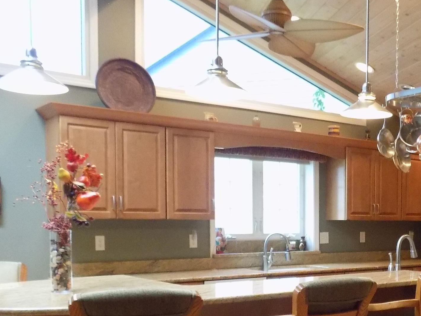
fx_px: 608
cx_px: 342
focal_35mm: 50
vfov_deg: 28.2
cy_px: 271
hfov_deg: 36.8
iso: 400
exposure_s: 1/25
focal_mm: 4
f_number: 3.1
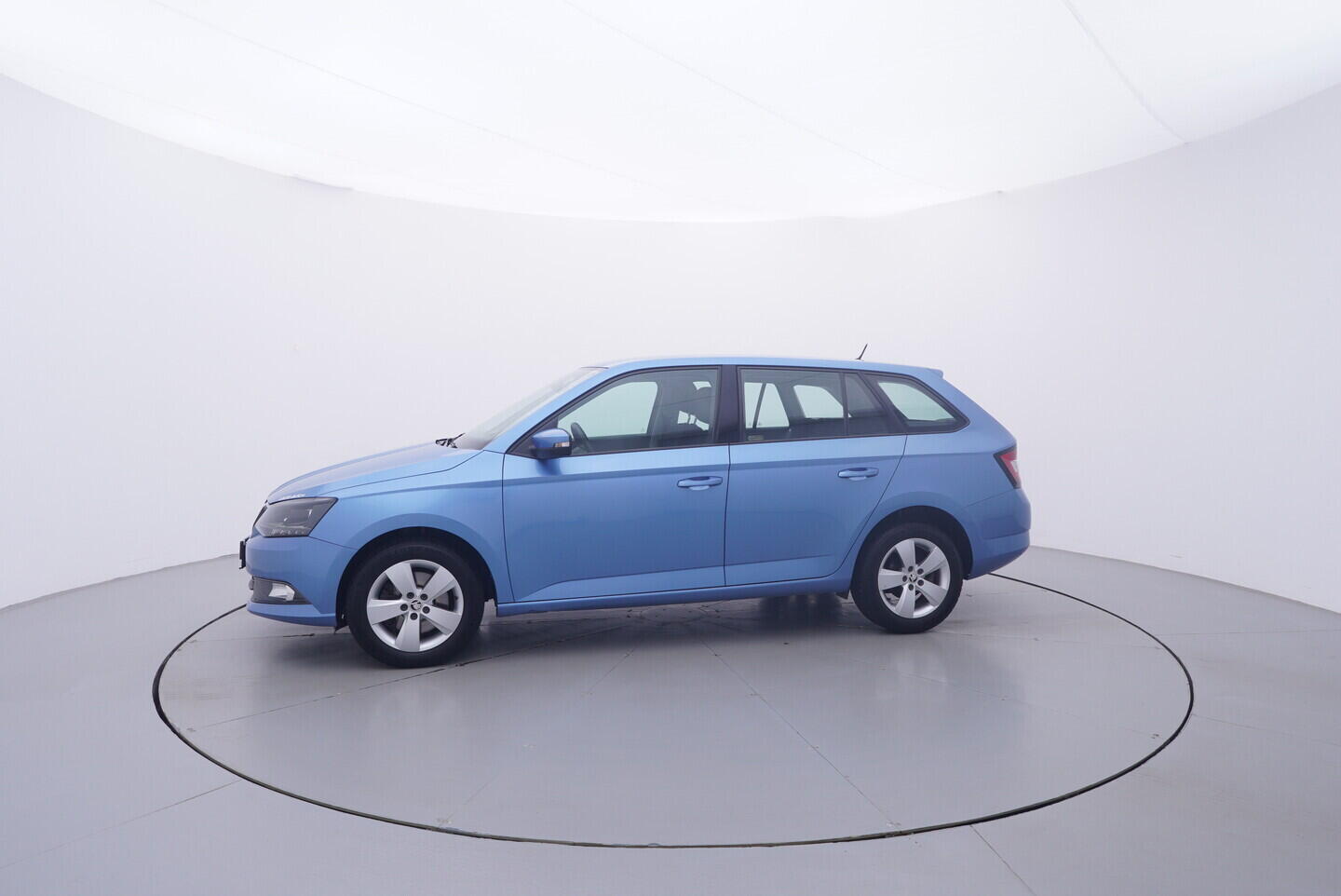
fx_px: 839
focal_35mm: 22
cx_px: 670
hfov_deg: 77.3
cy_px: 448
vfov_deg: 56.2
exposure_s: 1/80
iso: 200
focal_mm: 15
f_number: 5
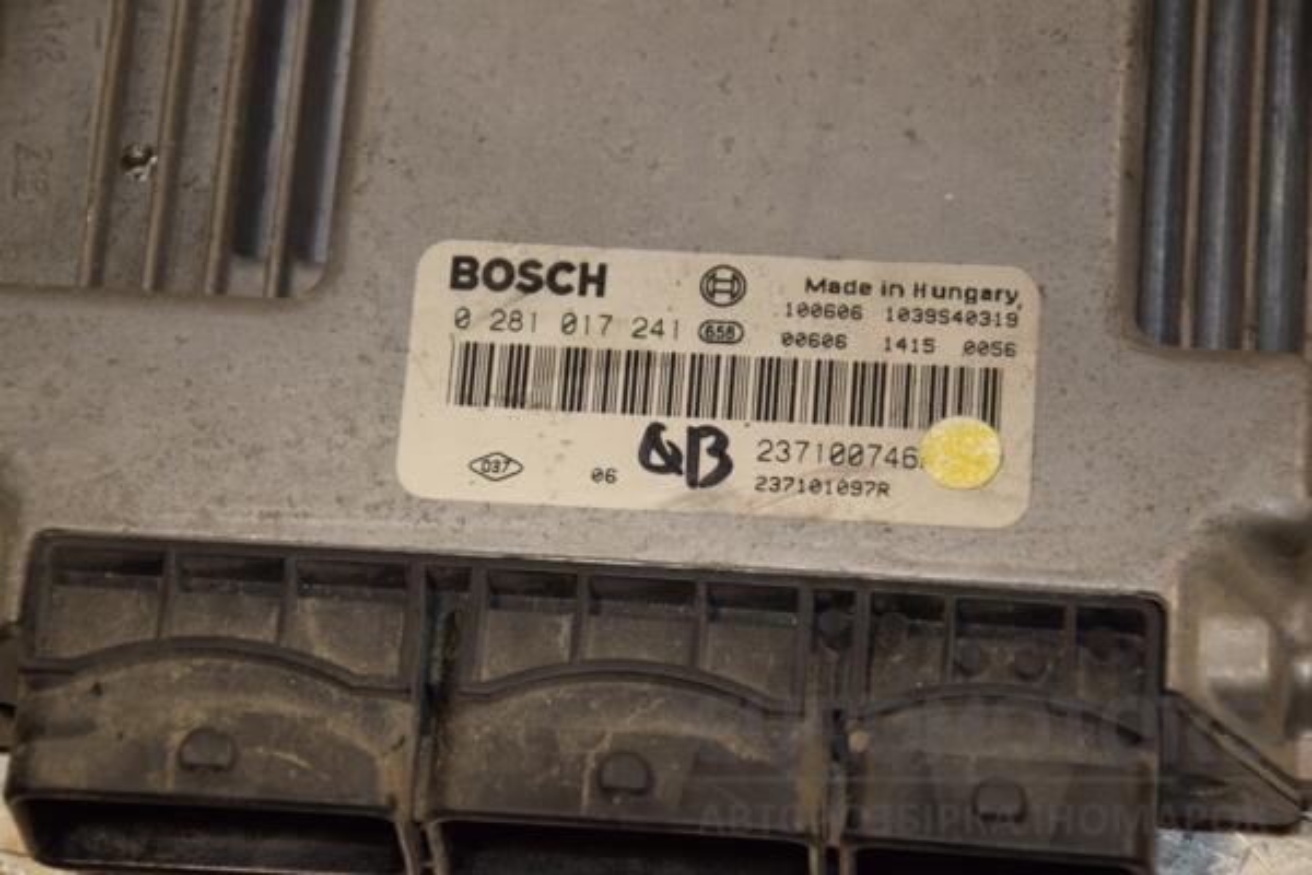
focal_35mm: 158
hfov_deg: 13.0
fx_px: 5740
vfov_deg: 8.7
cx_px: 656
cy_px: 438
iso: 800
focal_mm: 105
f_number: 6.3
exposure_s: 1/200
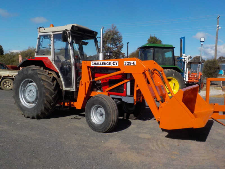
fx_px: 195
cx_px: 112
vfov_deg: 46.8
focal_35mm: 30
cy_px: 84
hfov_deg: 60.0
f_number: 3.3
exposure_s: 1/1600
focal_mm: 4.1
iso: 125
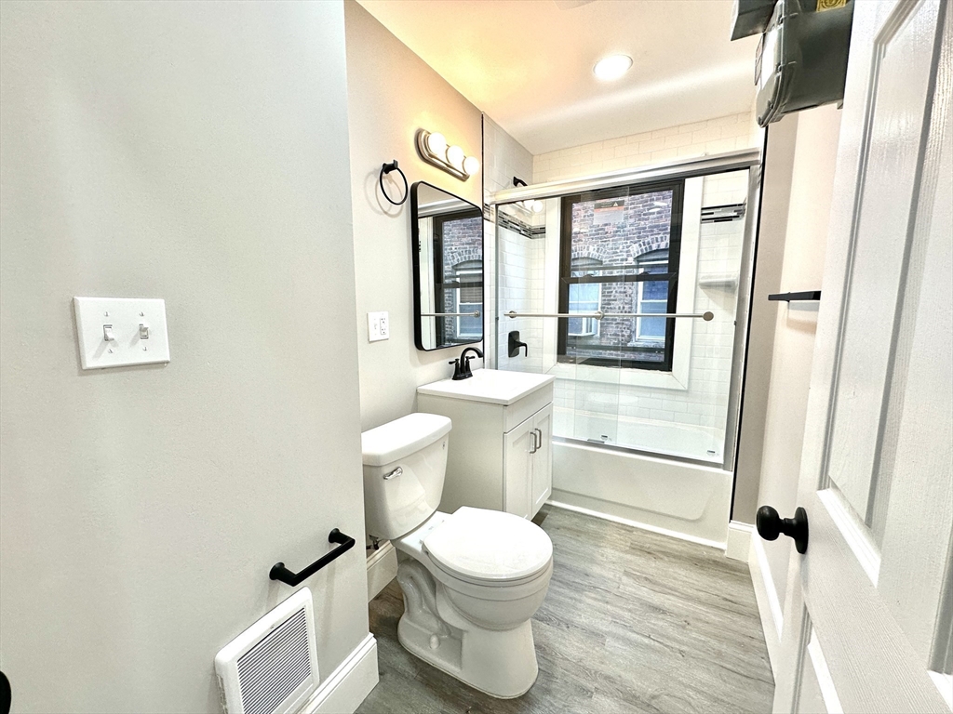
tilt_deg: -9.8
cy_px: 357
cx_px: 476
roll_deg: -0.4
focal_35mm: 14
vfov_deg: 85.7
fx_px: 385
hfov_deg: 102.1
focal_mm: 2.22
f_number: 2.2
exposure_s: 1/120
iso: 125
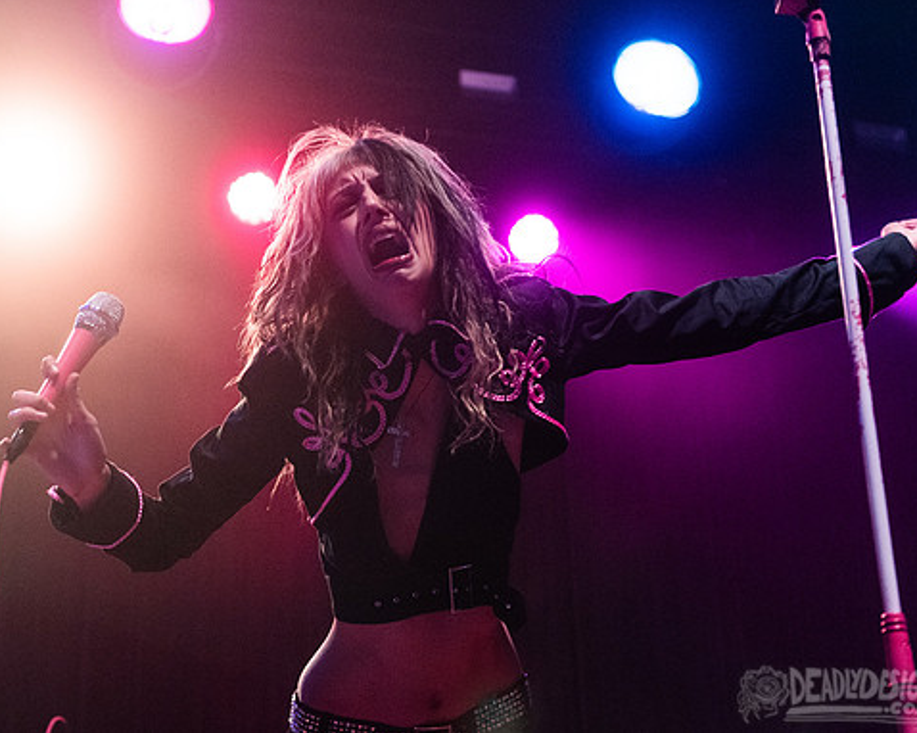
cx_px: 261
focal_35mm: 70
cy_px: 451
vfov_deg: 21.8
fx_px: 1899
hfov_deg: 26.9
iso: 2500
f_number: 3.2
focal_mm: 48
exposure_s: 1/200
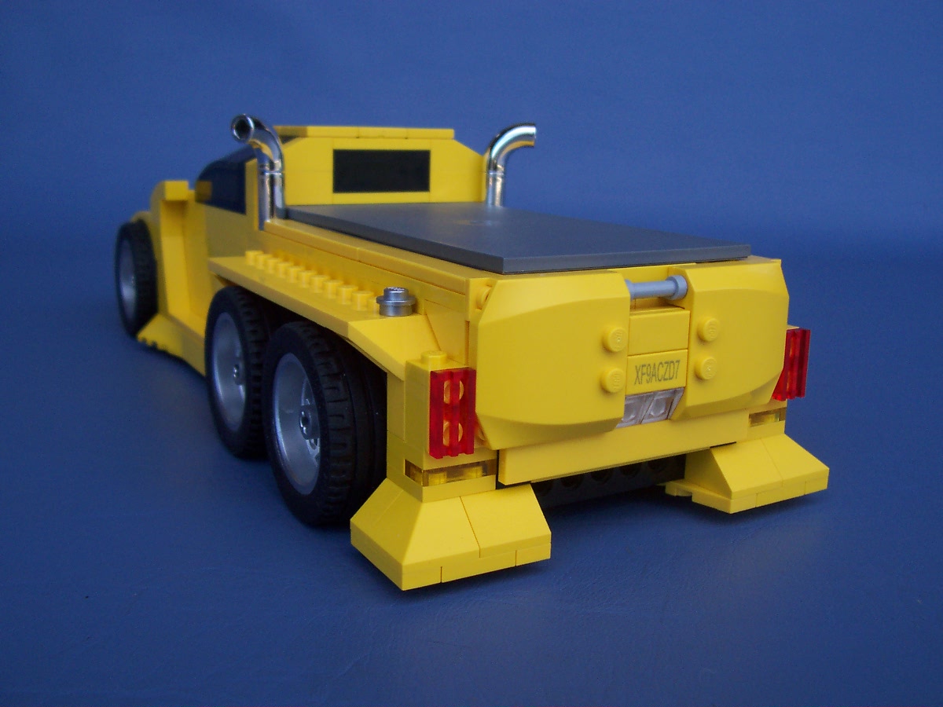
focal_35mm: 37
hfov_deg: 50.1
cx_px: 472
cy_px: 354
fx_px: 1008
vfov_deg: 38.7
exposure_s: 1/500
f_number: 2.8
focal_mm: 5.6
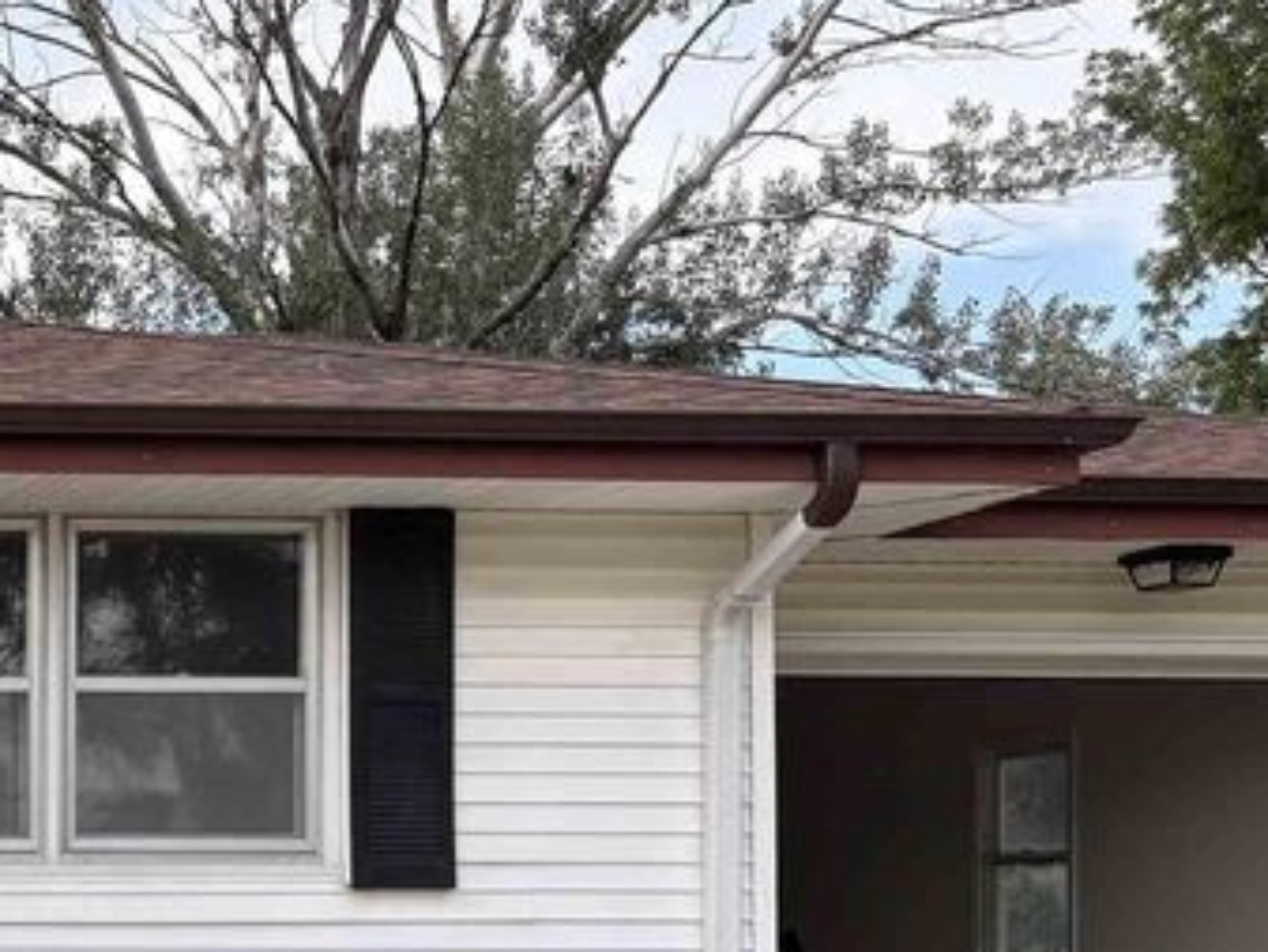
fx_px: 2895
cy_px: 948
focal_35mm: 79
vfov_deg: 18.2
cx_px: -640
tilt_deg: +2.7
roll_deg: +0.6
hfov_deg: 20.9
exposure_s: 1/596
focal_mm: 5.96
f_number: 1.6
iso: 50
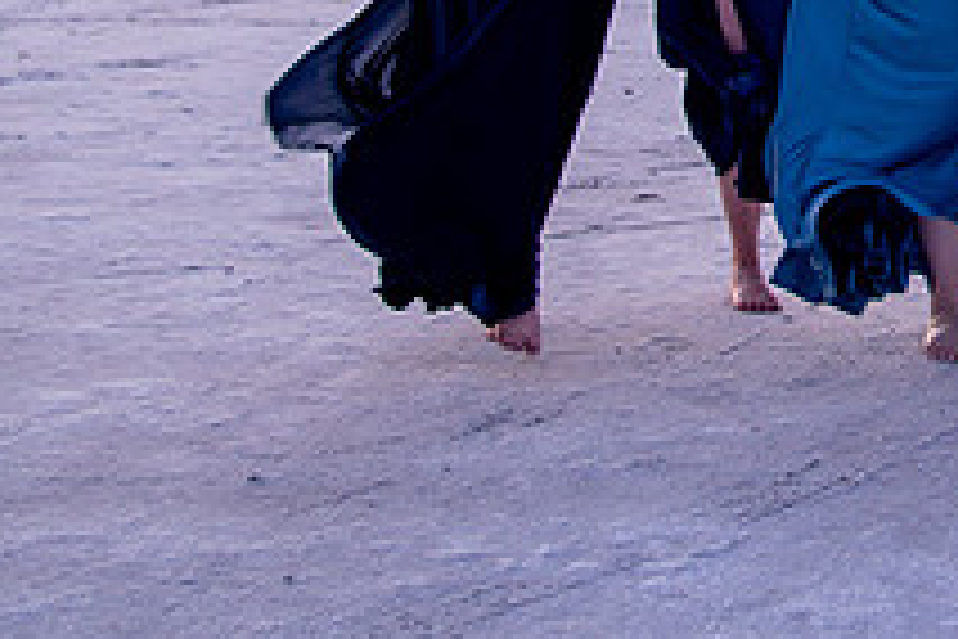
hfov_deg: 19.1
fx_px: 2661
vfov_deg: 12.8
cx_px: 1186
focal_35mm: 100
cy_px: -382
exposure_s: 1/125
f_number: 4
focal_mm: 30
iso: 800
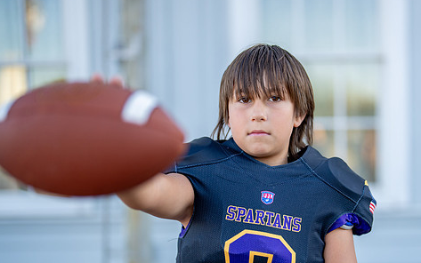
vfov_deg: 18.8
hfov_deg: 29.6
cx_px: 278
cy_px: 170
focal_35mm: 69
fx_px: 792
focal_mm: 50
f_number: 1.2
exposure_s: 1/1600
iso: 100
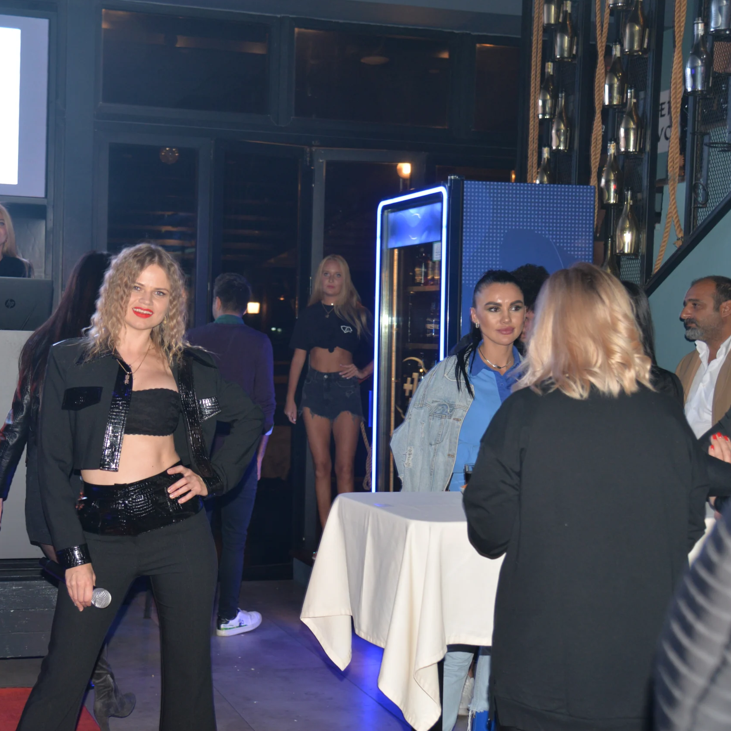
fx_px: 1171
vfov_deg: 34.7
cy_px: 364
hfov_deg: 34.2
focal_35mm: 49
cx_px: 217
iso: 800
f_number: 4
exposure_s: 1/60
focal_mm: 38
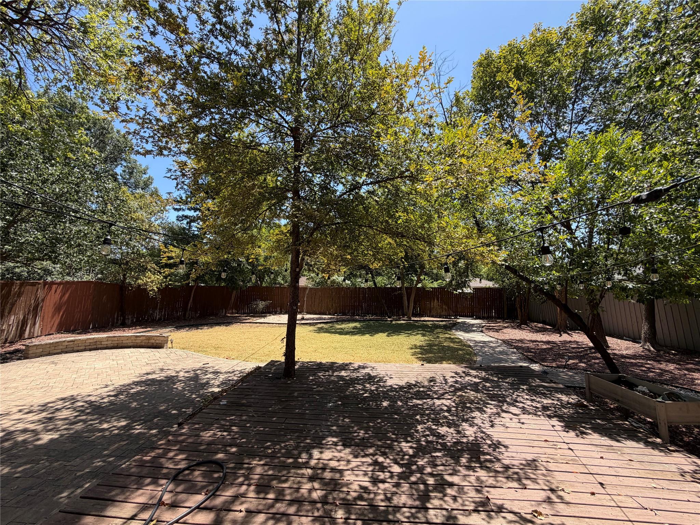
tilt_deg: +6.0
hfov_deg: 102.1
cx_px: 350
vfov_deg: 85.7
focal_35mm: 14
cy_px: 262
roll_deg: -0.6
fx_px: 283
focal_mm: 2.22
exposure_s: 1/564
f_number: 2.2
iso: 40
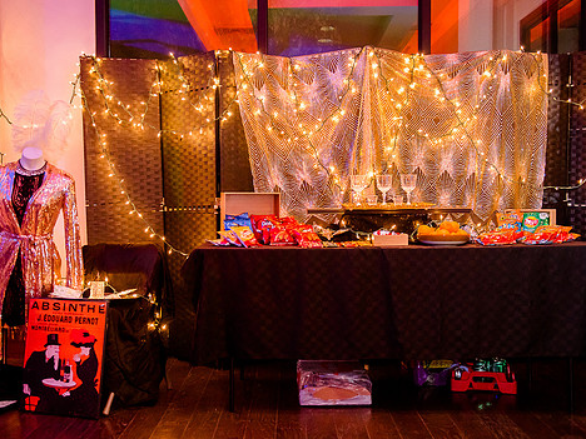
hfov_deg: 44.8
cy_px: 221
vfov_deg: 34.3
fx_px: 711
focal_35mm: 42
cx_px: 270
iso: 3200
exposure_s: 1/100
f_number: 2.8
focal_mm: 35
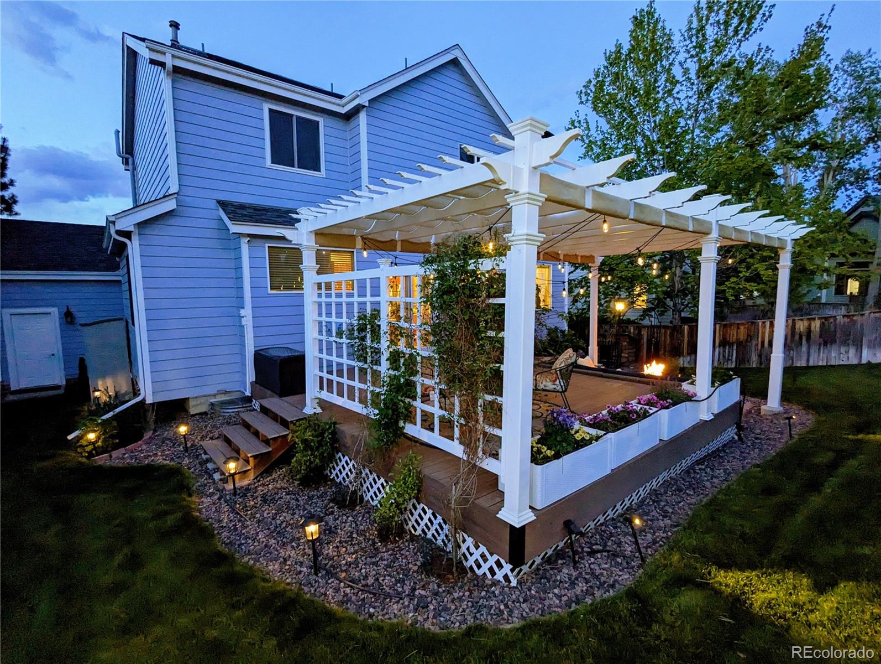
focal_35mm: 16
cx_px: 440
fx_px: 408
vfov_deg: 78.2
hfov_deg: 94.4
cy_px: 332
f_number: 2.2
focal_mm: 2.35
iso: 892
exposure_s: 1/23.8
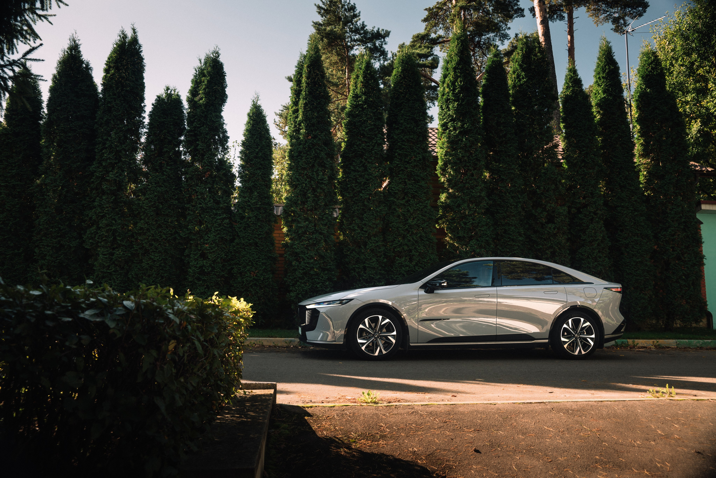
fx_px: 557
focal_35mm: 28
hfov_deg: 65.5
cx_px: 358
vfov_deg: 46.4
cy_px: 239
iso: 100
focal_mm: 28
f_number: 7.1
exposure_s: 1/15
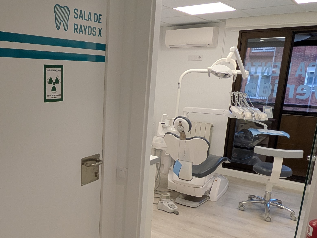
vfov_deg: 39.3
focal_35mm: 36
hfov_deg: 49.3
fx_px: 330
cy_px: 155
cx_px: 78
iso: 53
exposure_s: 1/125
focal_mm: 1.83
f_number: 2.2
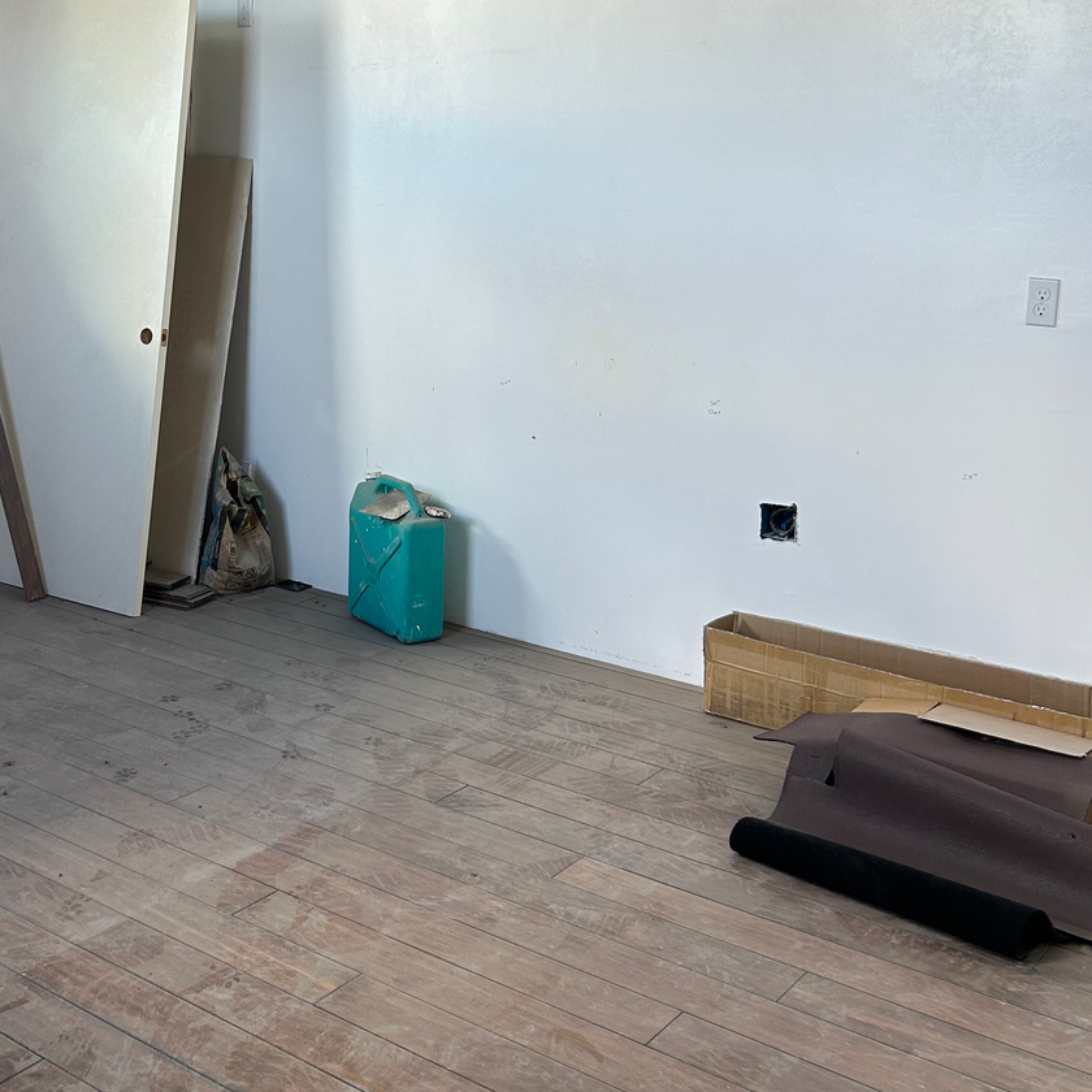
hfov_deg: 39.5
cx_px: 352
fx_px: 1499
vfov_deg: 39.6
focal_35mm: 42
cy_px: 376
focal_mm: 5.7
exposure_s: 1/120
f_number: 1.5
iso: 64
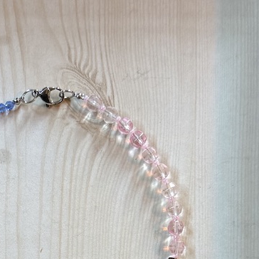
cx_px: 45
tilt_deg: -88.7
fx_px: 711
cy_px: 302
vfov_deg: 19.6
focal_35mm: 84
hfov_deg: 20.4
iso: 320
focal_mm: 6.76
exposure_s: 1/60
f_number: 1.78
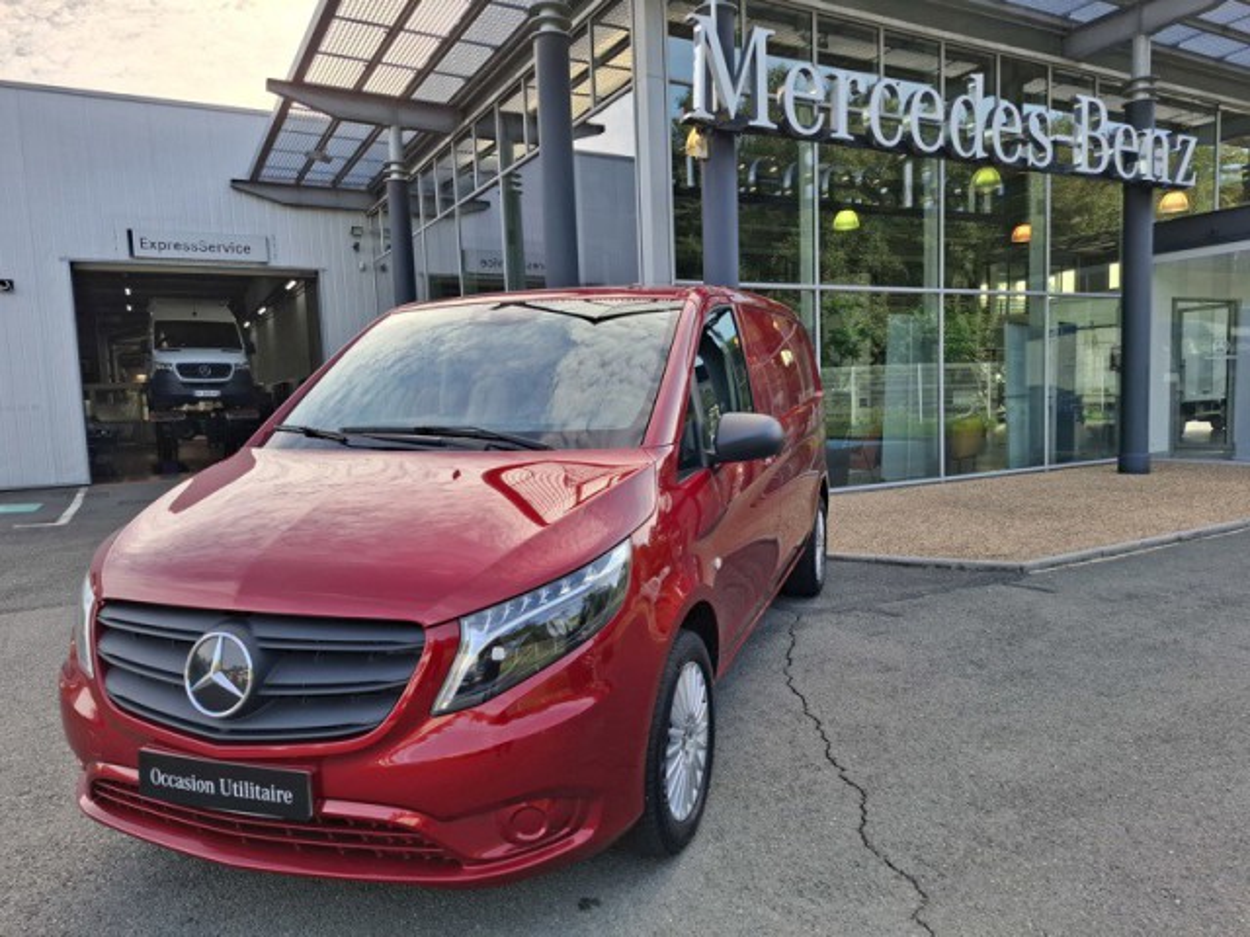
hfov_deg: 73.9
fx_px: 831
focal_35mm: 23
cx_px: 625
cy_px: 468
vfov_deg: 58.9
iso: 50
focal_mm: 5.54
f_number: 1.8
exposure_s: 1/343
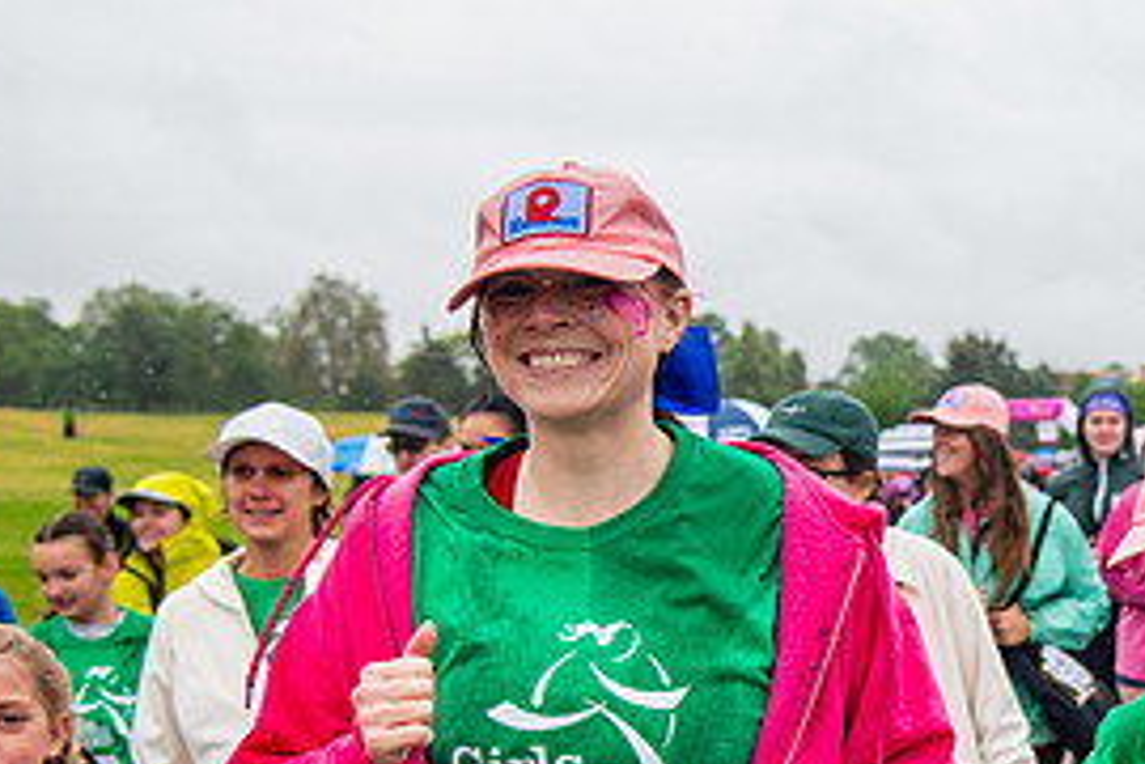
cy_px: 598
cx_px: 1098
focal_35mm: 73
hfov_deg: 26.5
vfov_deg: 18.5
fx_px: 2322
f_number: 4
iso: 1600
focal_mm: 34
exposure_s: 1/1600
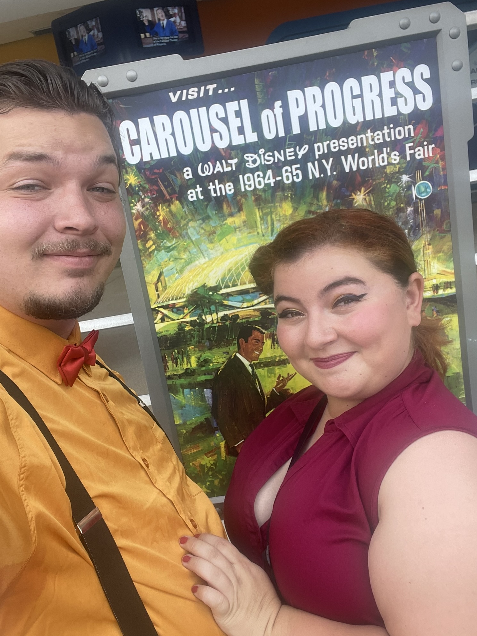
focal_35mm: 31
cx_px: 236
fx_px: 570
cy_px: 315
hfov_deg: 45.4
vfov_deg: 58.4
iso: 25
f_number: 2.2
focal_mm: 2.71
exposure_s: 1/231
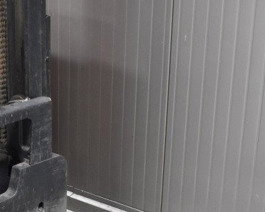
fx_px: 847
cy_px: 240
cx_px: 42
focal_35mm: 108
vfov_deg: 13.9
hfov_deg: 17.6
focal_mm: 24
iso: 1600
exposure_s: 1/30
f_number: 4.5
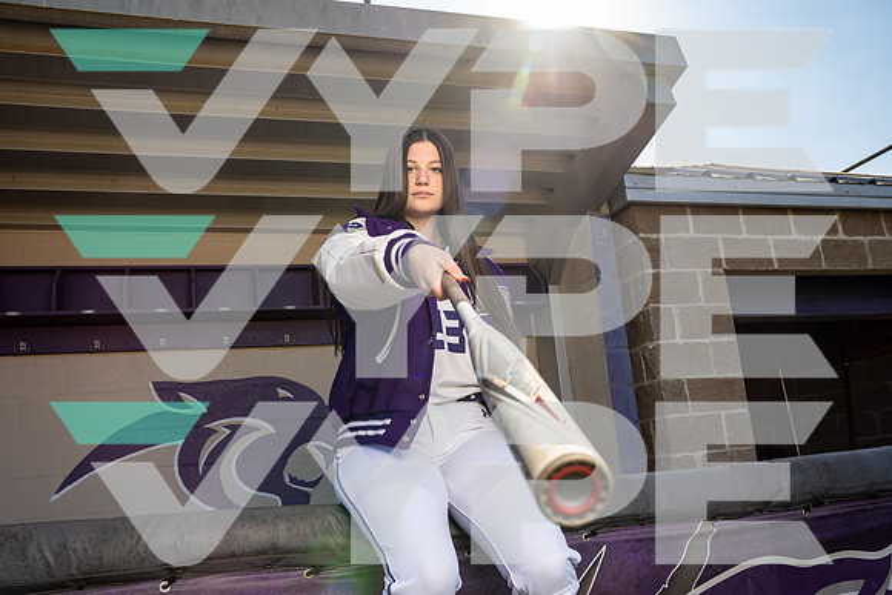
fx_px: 793
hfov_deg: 58.7
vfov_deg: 41.1
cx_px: 446
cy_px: 298
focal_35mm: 32
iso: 100
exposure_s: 1/250
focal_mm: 32
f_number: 6.3
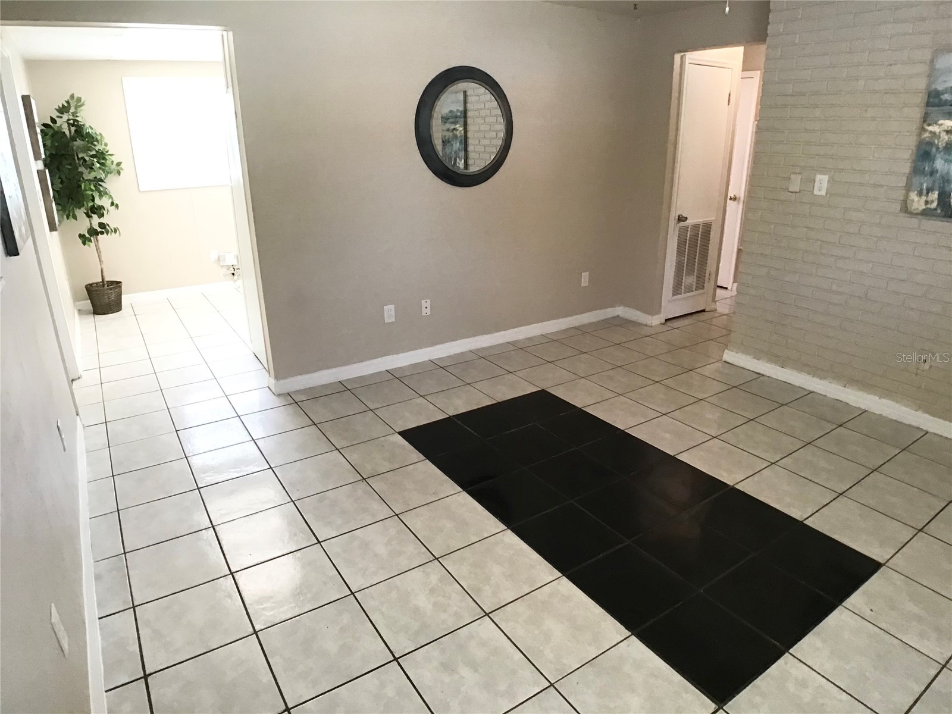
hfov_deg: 58.4
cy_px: 357
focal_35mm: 31
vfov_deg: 45.4
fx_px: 853
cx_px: 476
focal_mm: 3.3
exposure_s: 1/30
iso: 100
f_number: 2.4
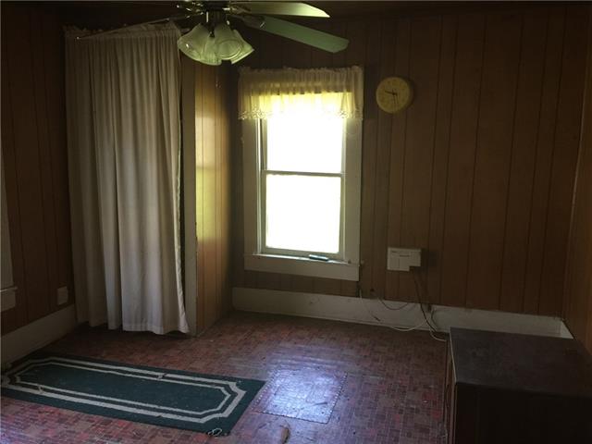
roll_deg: -0.1
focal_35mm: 29
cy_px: 222
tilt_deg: -8.9
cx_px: 296
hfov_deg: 61.7
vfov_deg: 48.2
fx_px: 496
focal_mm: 4.15
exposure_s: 1/15
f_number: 2.2
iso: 80
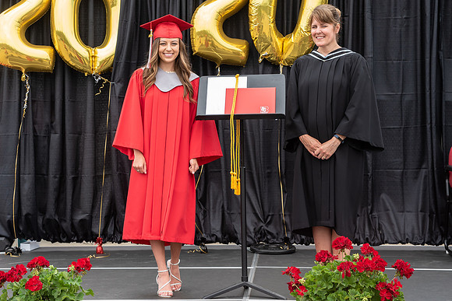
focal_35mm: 74
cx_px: 180
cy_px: 122
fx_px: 927
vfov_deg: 18.5
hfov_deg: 27.3
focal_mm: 52
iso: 500
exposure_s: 1/500
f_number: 5.6
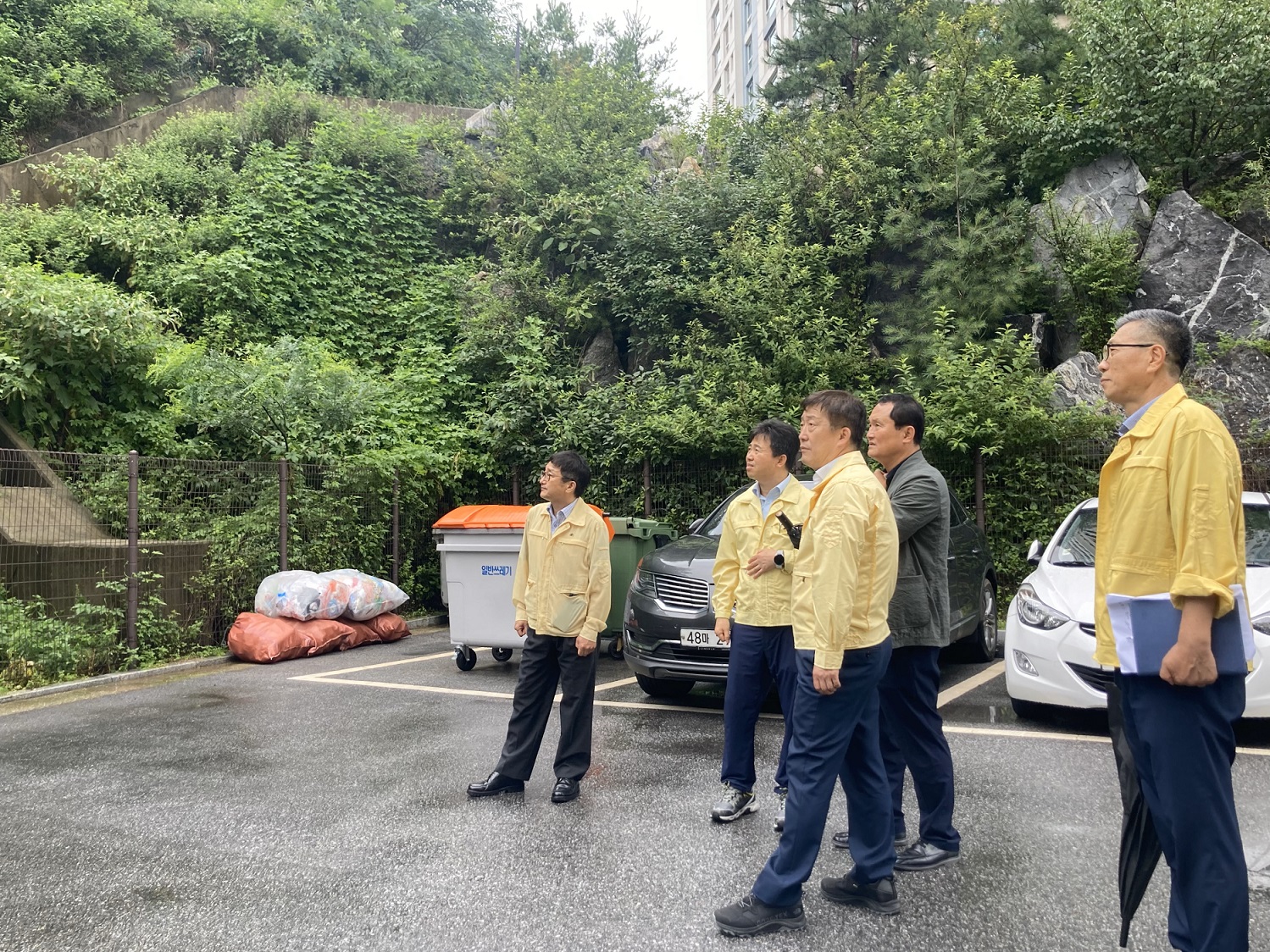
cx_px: 635
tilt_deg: +4.2
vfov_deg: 49.7
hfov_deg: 63.4
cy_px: 476
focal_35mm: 28
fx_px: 1027
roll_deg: -2.5
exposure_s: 1/122
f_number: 1.8
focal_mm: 3.99
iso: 25
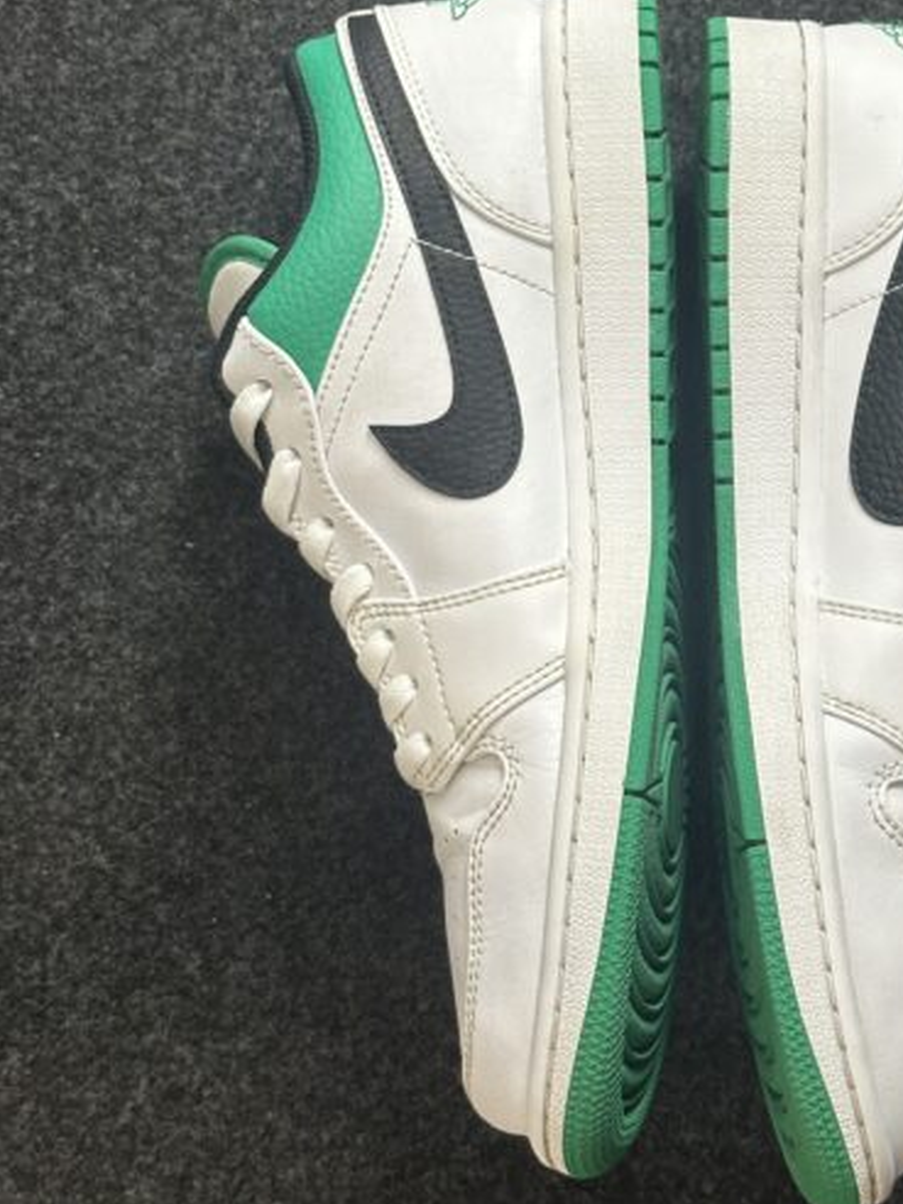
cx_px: 693
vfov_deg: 25.0
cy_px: 564
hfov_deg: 18.8
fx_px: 2713
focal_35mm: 78
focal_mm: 6.86
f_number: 1.78
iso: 200
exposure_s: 1/50
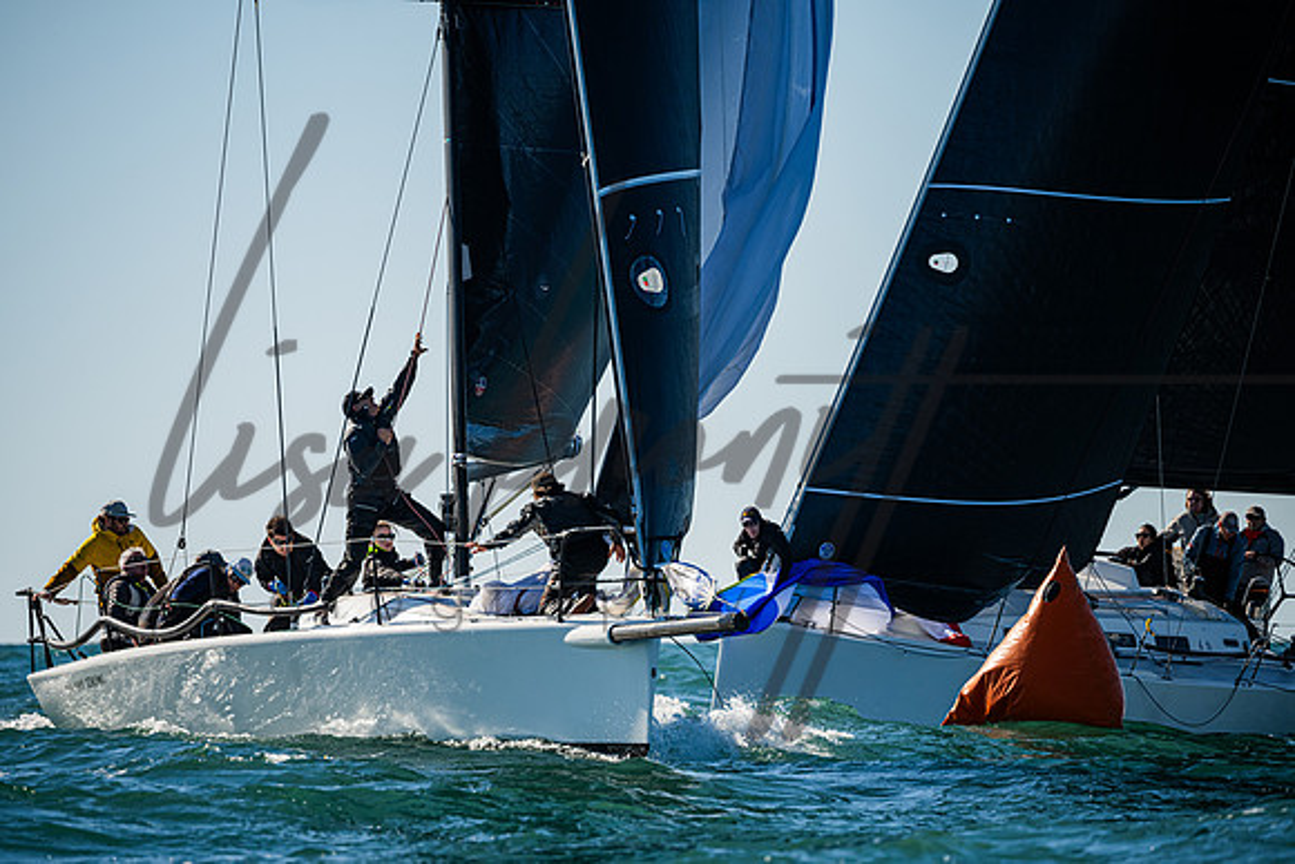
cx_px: 623
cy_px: 443
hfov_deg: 6.1
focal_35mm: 335
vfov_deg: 4.1
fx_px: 12066
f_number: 5.6
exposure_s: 1/2500
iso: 400
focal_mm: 320
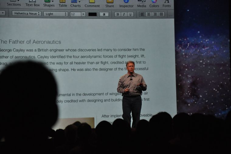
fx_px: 1010
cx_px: 116
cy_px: 77
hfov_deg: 13.1
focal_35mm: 158
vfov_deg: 8.7
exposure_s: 1/200
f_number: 5.6
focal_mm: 105
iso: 1600
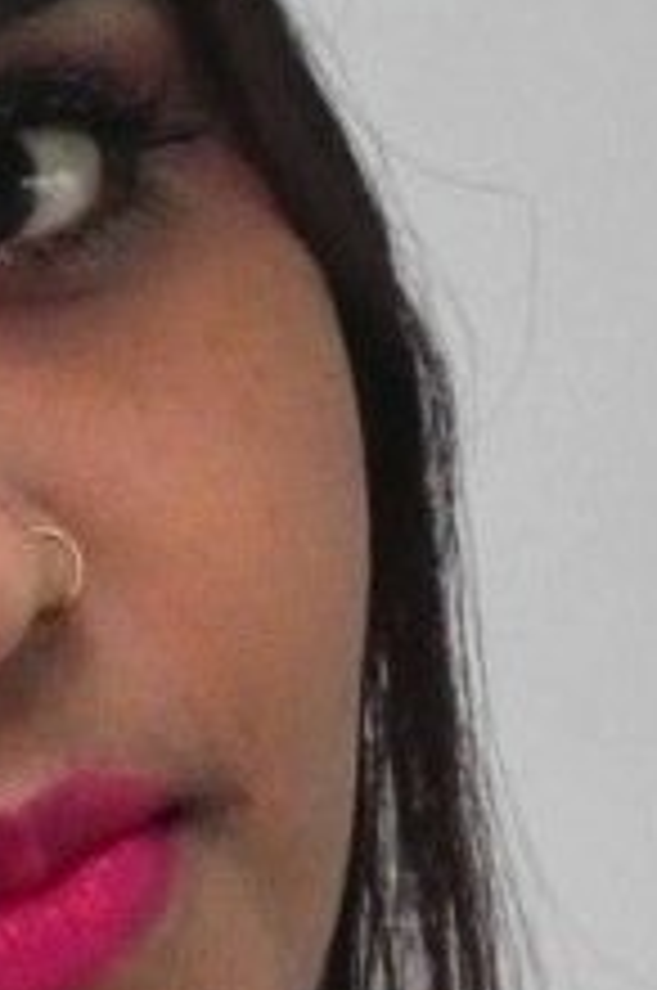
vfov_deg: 2.3
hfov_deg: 1.5
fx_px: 24823
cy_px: 2768
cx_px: 554
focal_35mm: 904
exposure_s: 1/125
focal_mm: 80
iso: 3200
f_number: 6.3
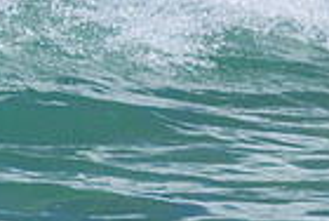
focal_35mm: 2650
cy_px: -218
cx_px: -174
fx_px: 24270
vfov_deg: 0.5
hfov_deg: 0.8
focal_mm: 600
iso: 2200
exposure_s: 1/2000
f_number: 11
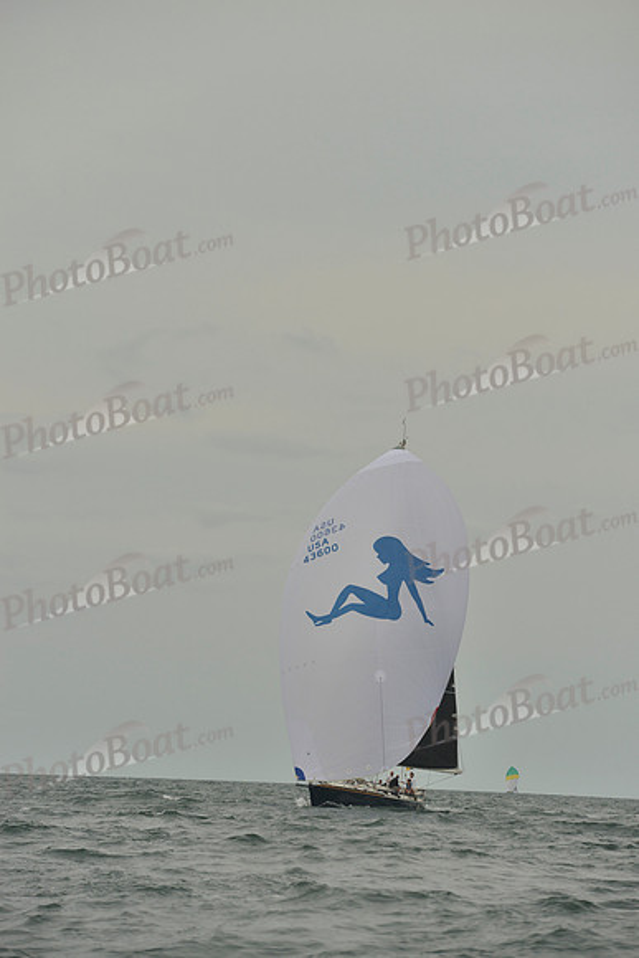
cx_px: 320
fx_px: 3246
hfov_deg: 11.2
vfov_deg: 16.8
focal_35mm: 122
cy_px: 479
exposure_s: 1/1250
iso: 400
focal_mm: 122
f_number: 5
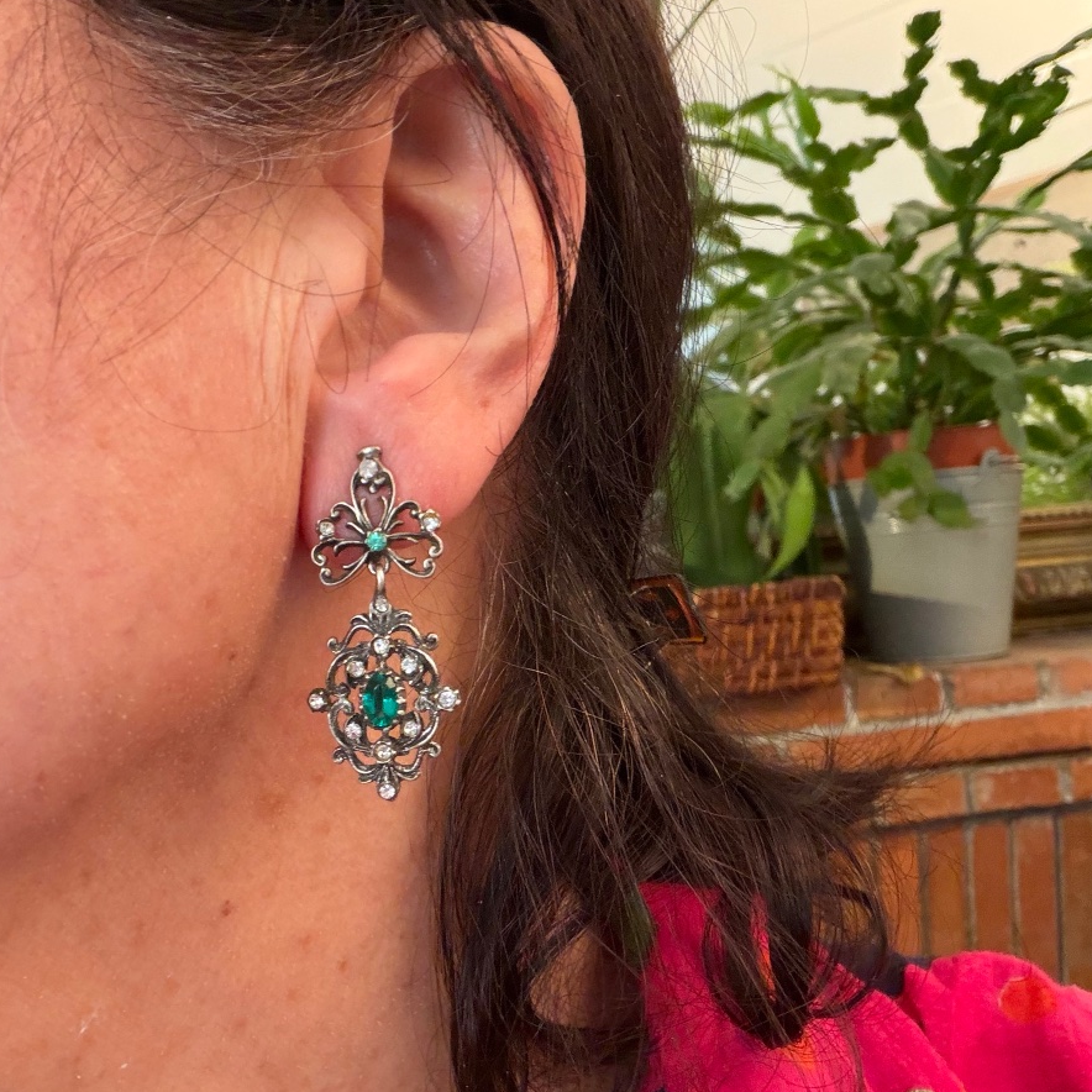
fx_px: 1285
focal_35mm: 36
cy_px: 573
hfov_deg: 46.0
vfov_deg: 46.0
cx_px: 539
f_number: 1.9
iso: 200
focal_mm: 2.71
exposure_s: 1/50
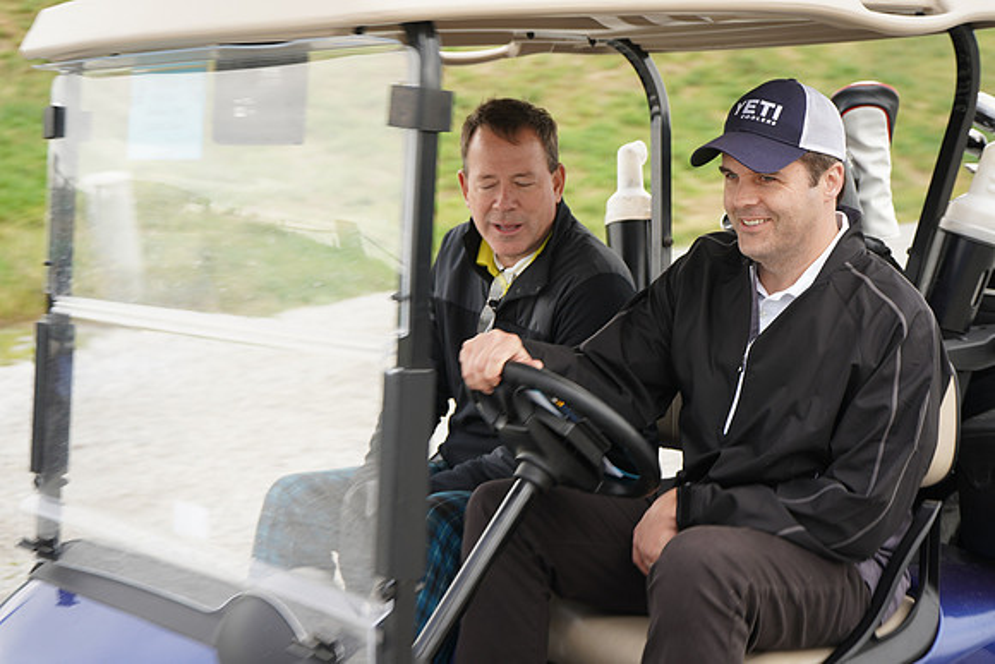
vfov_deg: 23.4
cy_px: 332
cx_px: 498
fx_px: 1603
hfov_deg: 34.5
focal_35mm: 58
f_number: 5.6
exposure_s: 1/80
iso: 160
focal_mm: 58
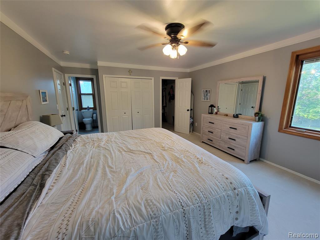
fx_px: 120
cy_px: 120
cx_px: 160
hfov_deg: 106.2
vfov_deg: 89.9
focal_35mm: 13
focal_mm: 2.2
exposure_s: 1/60
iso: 160
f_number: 2.2
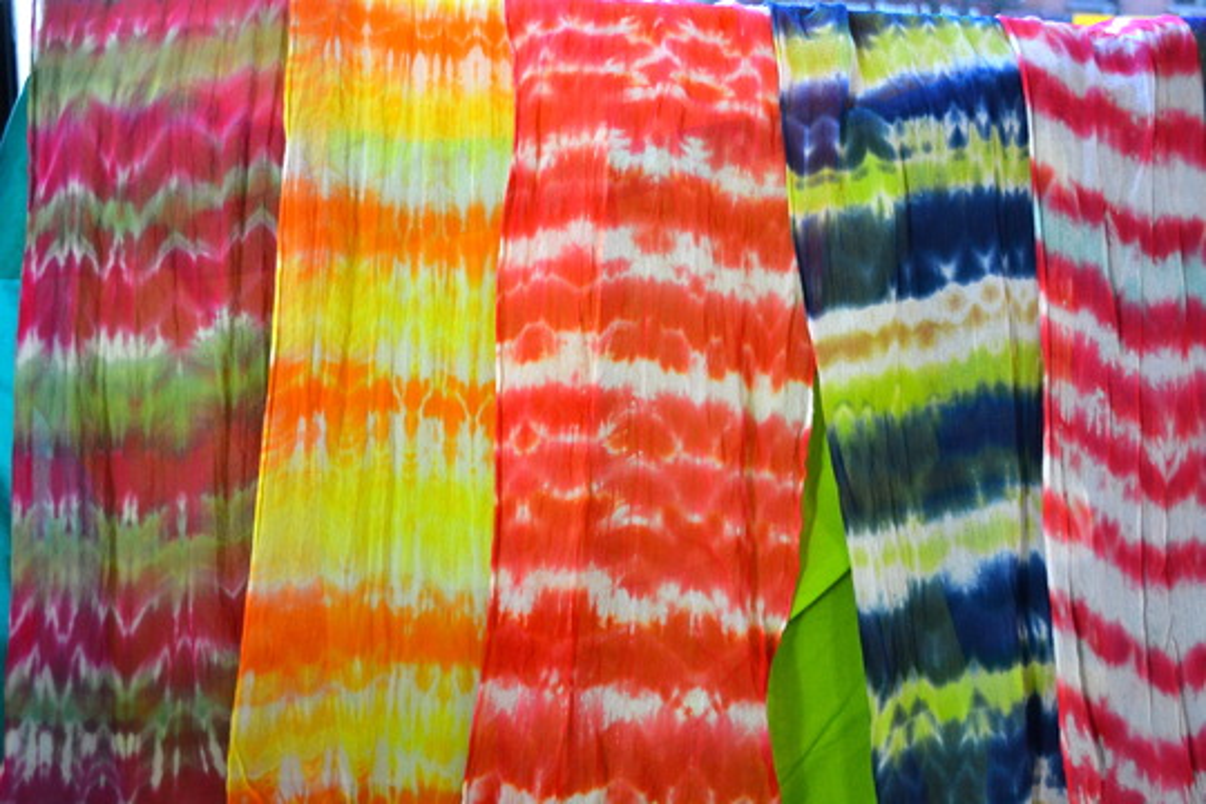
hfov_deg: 53.1
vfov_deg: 36.9
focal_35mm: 36
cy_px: 402
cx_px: 603
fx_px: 1206
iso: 640
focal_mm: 24
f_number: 4
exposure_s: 1/30
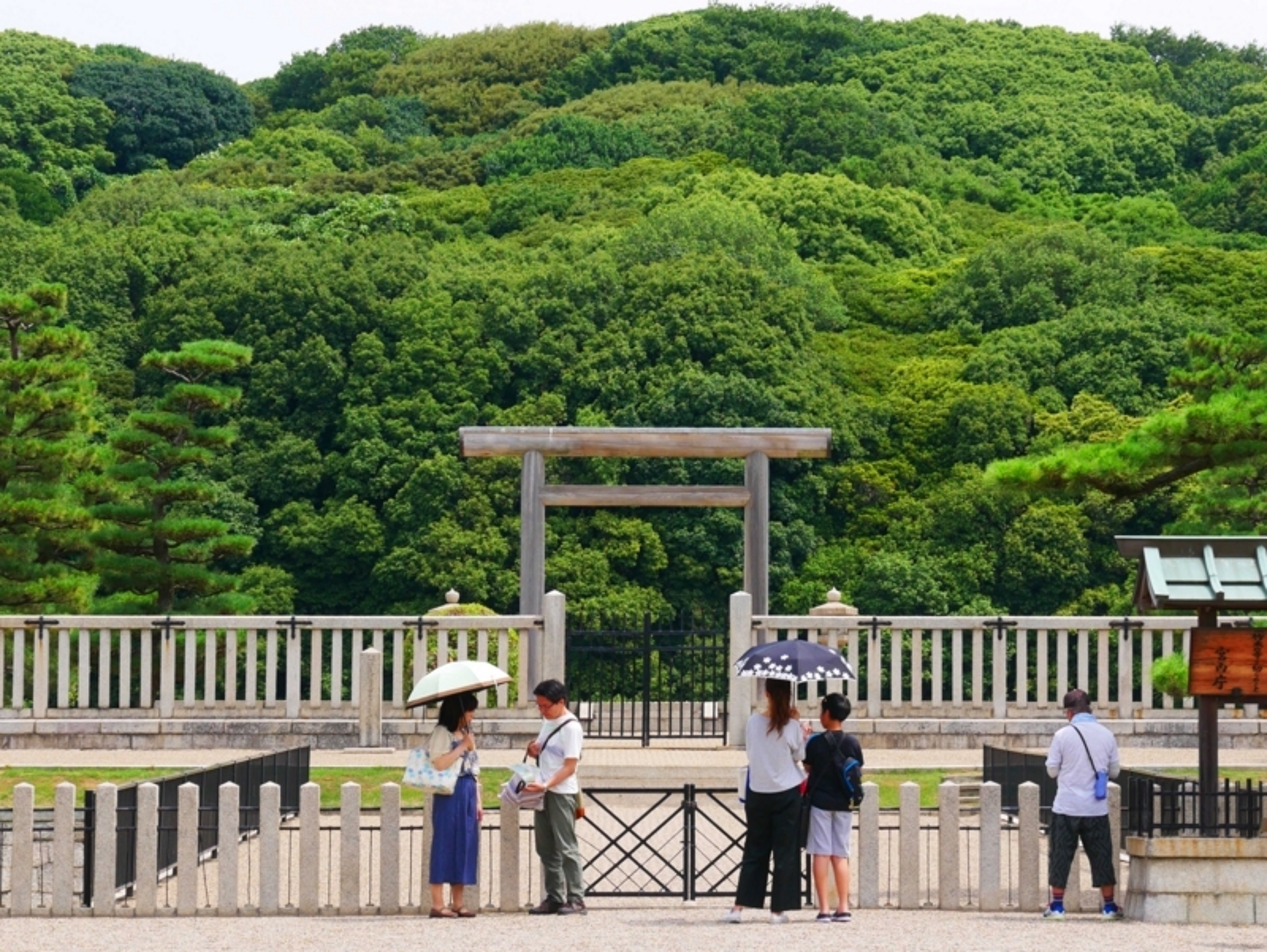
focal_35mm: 110
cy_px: 476
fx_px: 4029
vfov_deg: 13.5
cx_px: 634
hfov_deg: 17.9
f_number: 7.1
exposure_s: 1/400
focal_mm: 55
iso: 200
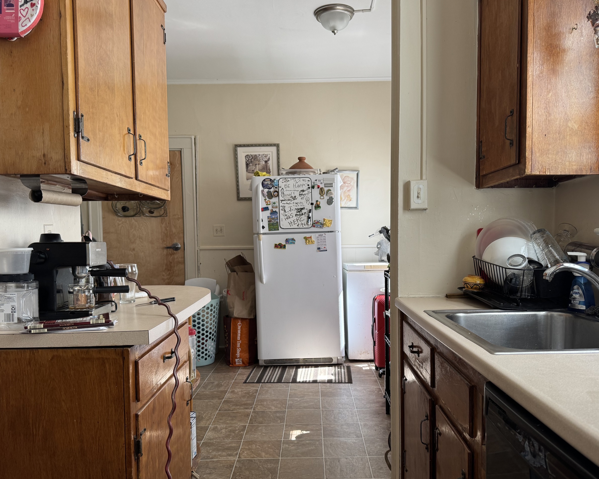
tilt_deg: -4.0
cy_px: 262
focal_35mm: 28
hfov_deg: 62.2
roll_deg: +0.9
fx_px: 496
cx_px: 311
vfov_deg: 51.5
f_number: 1.78
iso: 100
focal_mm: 6.76
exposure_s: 1/121
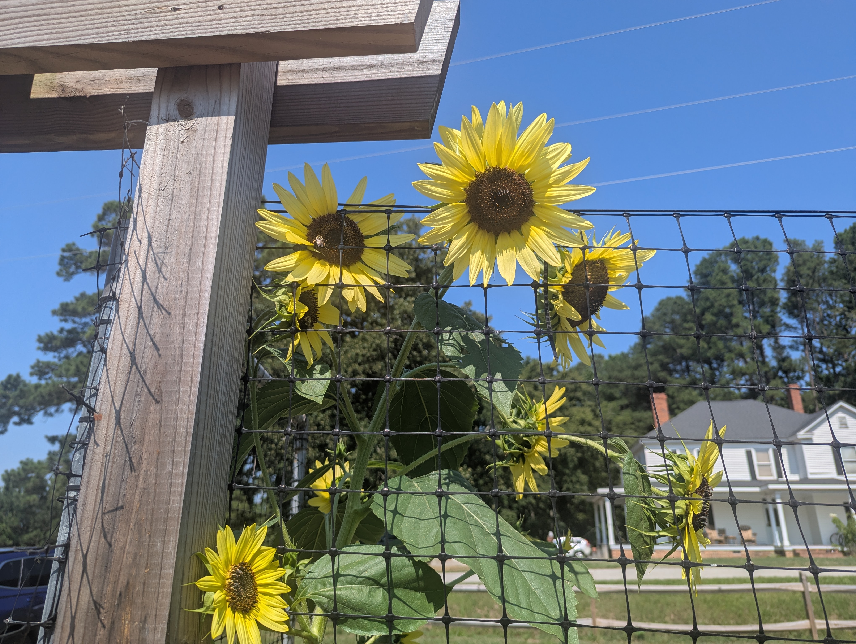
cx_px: 428
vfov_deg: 56.9
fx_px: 594
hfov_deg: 71.5
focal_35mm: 24
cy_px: 322
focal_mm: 6.81
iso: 37
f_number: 1.85
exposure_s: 1/2217
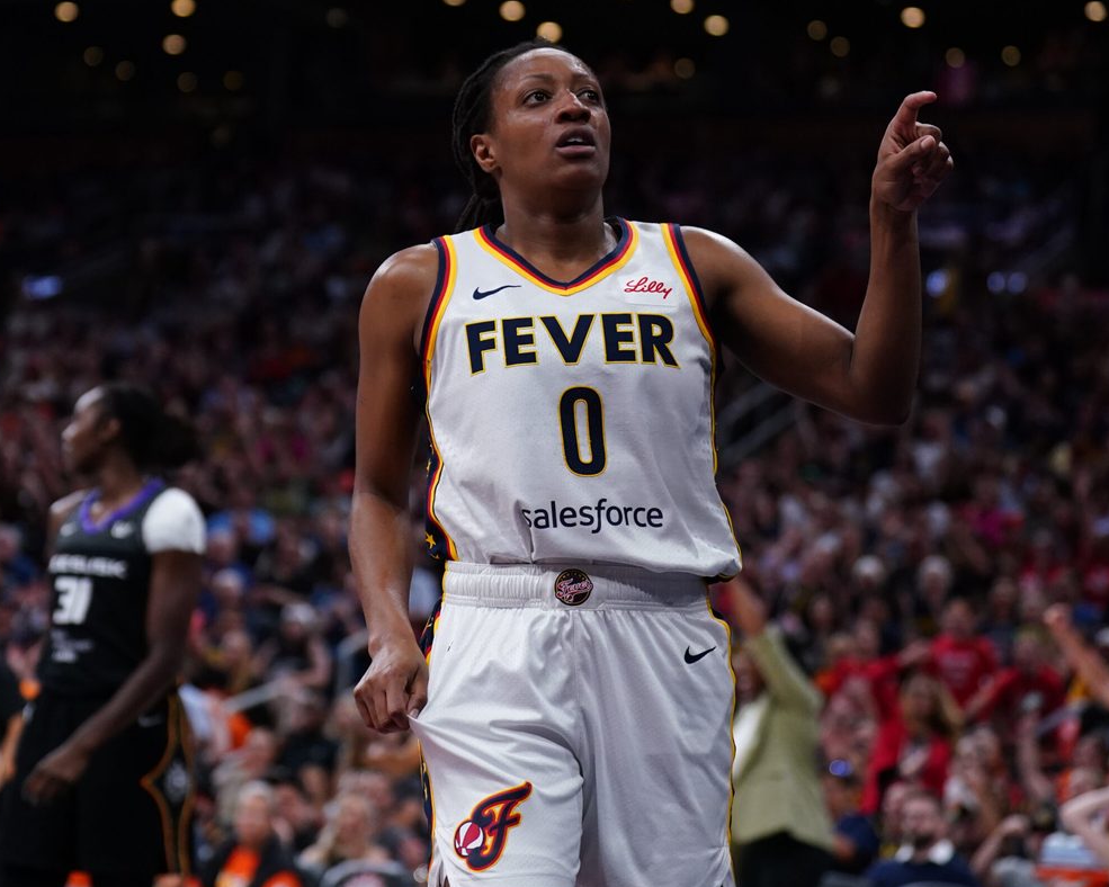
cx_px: 625
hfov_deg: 23.8
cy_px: 449
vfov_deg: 19.2
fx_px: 2626
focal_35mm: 80
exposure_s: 1/1600
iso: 2500
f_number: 2.8
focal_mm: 70
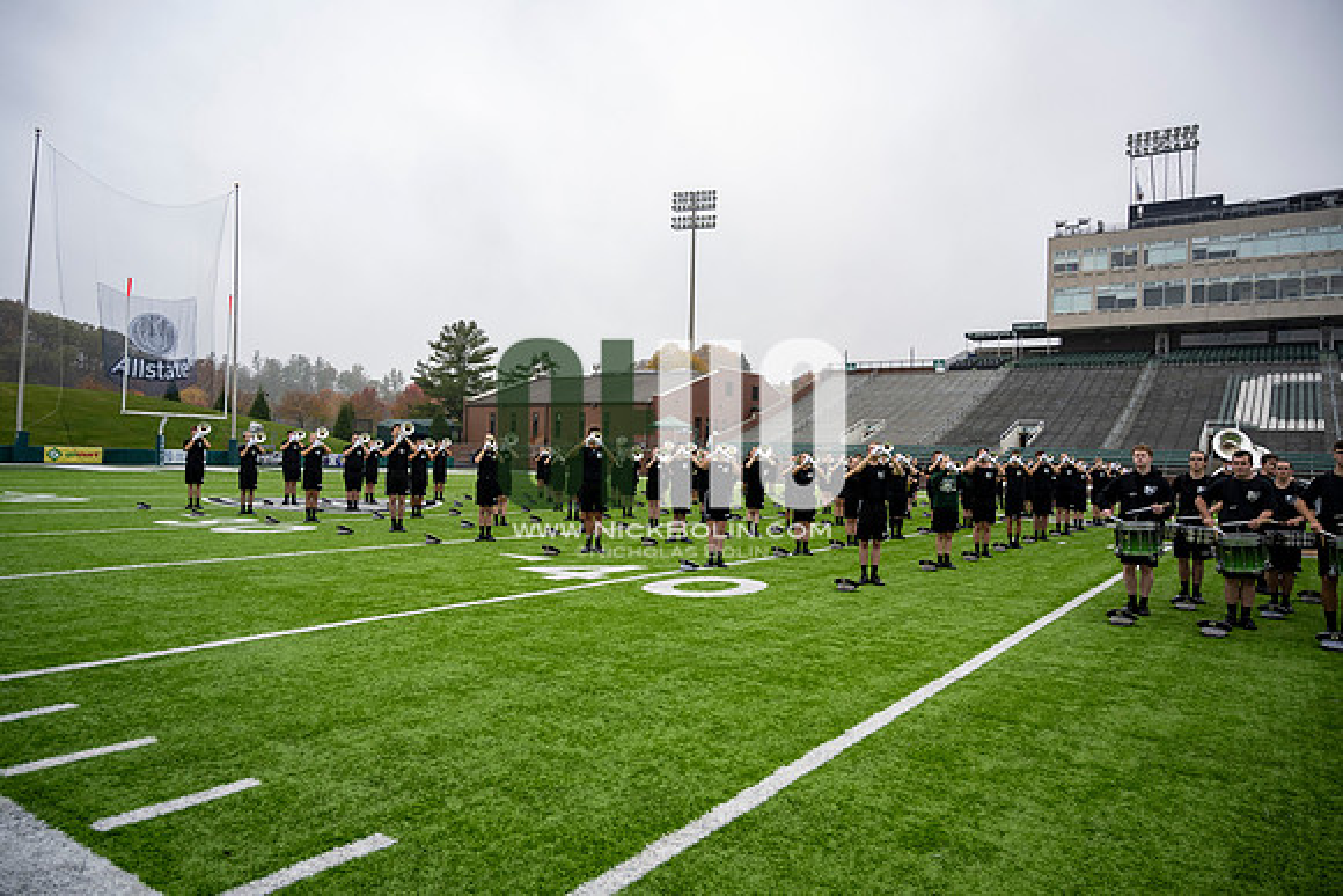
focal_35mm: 24
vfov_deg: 53.2
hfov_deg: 73.7
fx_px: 896
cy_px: 448
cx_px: 672
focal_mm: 24
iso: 320
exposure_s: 1/200
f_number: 4
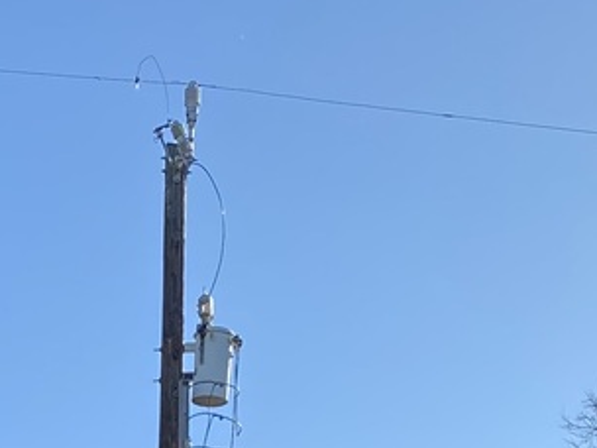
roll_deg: -0.3
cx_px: 12
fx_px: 2121
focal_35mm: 123
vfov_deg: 10.6
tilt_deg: +2.5
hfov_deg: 15.7
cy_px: 1024
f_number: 1.8
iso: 32
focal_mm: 4.25
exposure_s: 1/1316
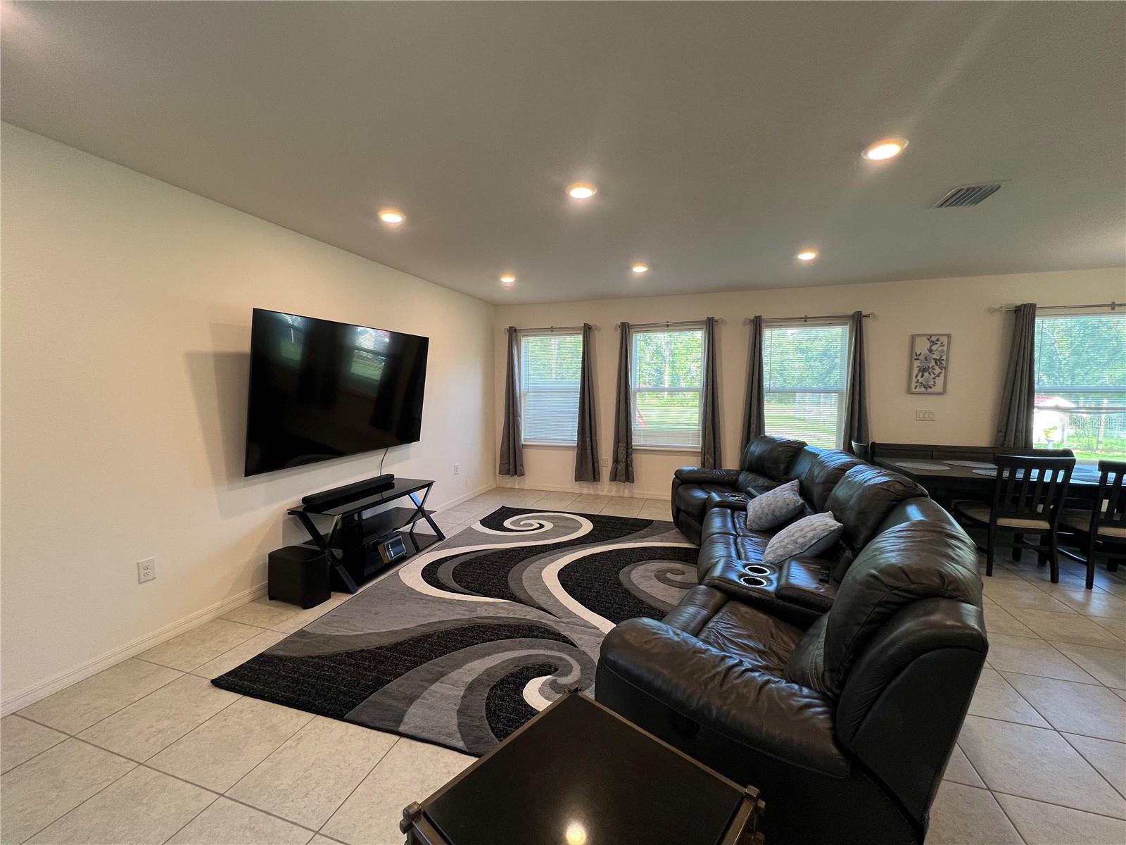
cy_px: 422
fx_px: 423
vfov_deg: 89.9
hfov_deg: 106.2
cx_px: 563
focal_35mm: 13
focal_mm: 1.57
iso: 160
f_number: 1.8
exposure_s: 1/120
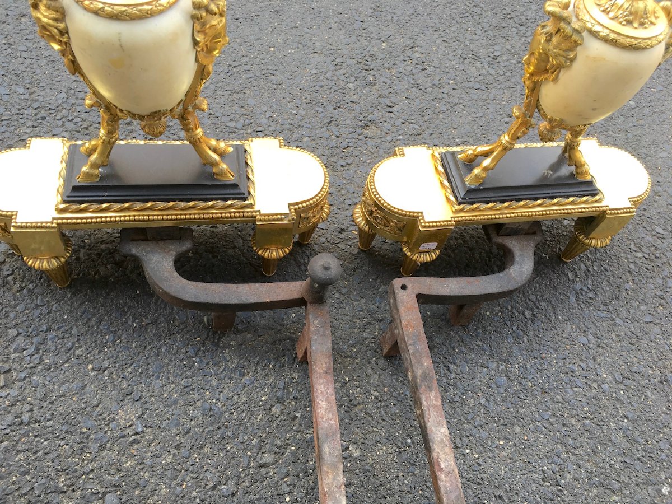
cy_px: 252
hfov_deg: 61.7
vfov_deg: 48.2
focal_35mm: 29
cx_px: 336
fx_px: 563
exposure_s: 1/100
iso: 25
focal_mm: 4.15
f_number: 2.2
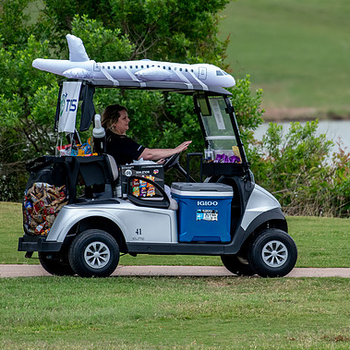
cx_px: 205
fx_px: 9380
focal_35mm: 820
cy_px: 174
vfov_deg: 2.1
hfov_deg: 2.1
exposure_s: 1/2000
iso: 1100
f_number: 5.6
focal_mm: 420
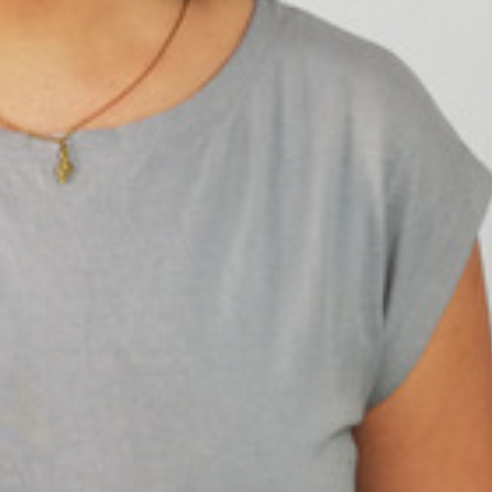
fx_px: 1881
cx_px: -35
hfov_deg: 14.6
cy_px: -98
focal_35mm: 117
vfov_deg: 14.4
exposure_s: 1/50
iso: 80
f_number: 2.2
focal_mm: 3.81
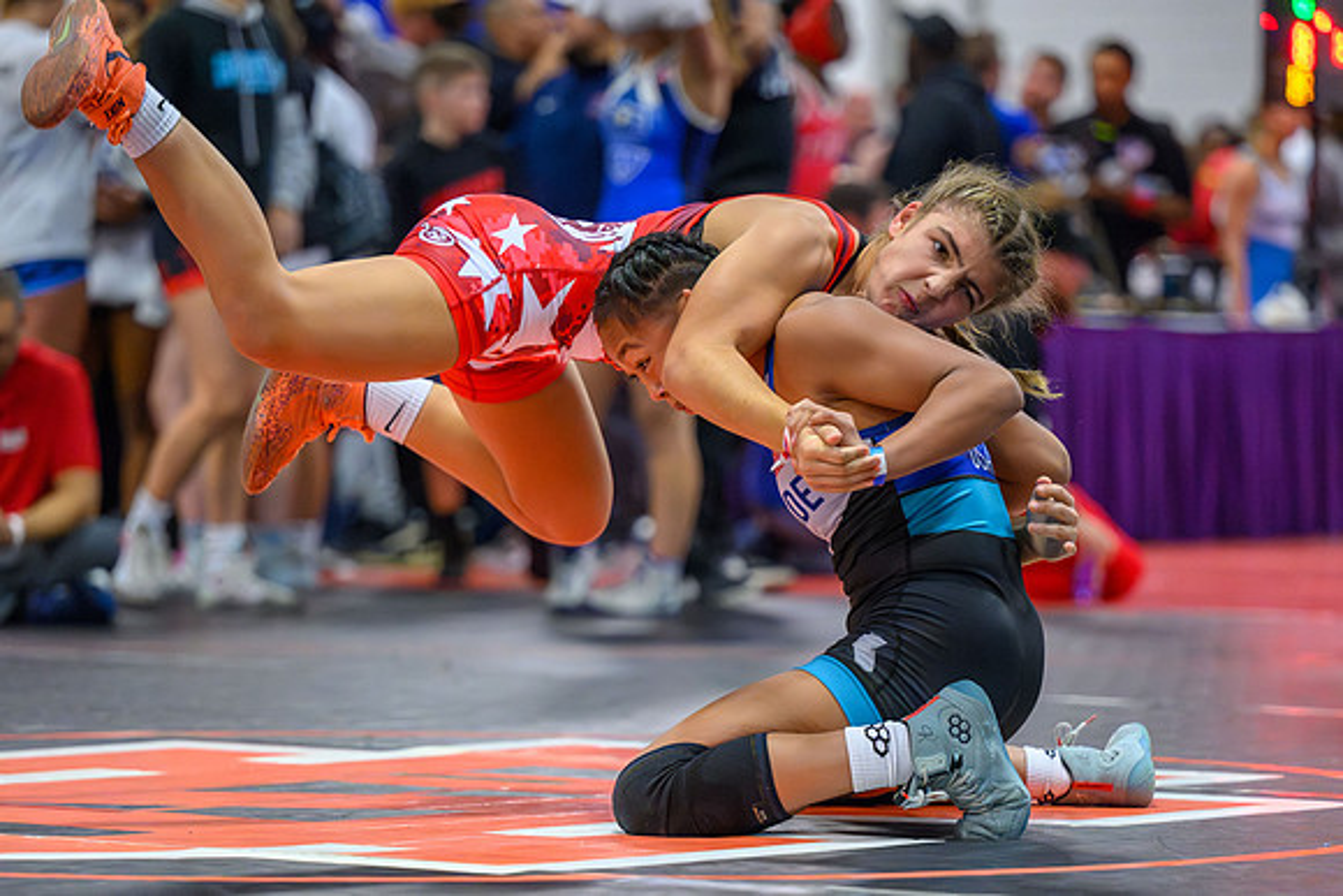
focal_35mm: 181
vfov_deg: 7.6
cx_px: 670
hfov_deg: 11.3
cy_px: 581
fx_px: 6770
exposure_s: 1/800
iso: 16000
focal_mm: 140
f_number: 2.8
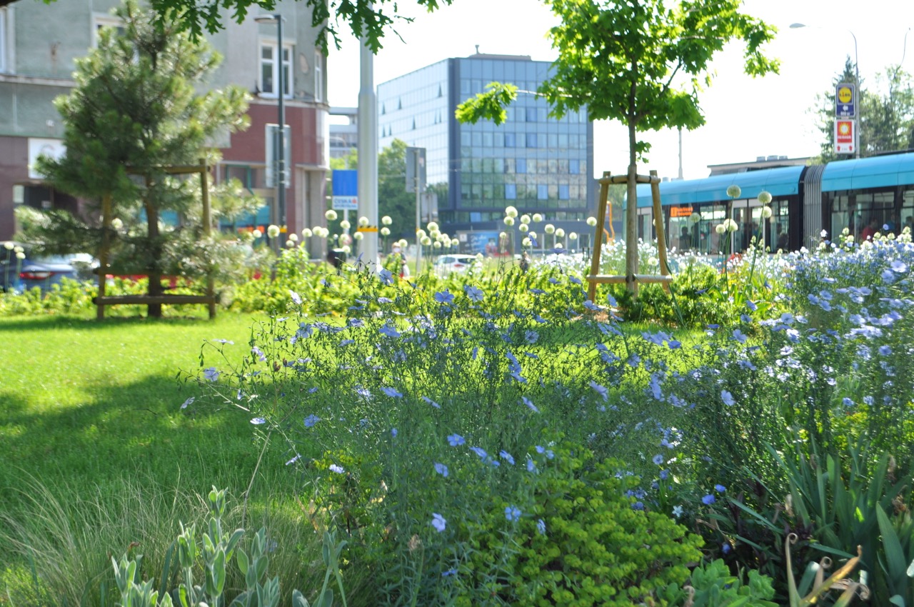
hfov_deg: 36.9
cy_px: 304
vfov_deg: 25.0
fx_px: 1369
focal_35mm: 54
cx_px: 457
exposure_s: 1/160
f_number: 6.3
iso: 200
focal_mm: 36
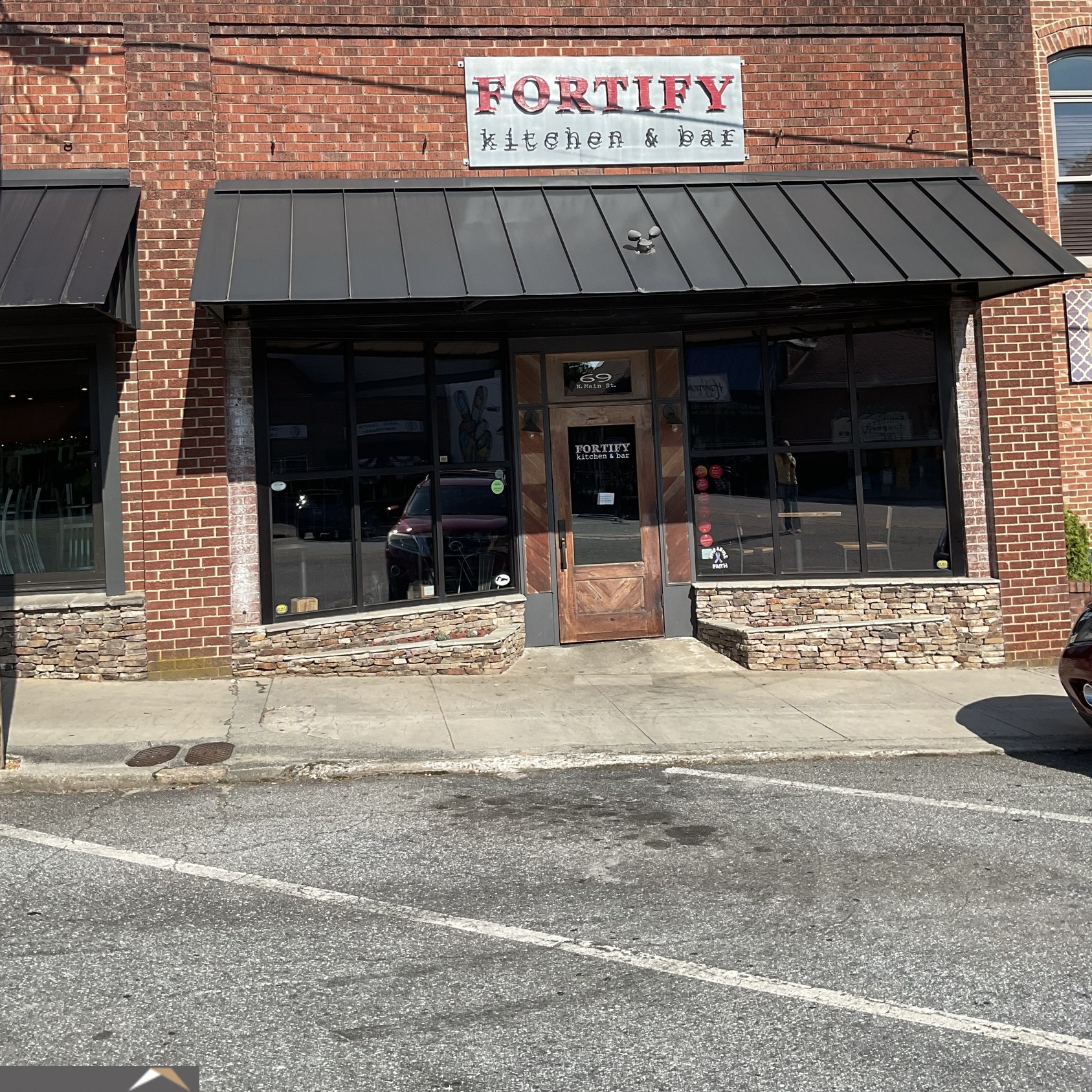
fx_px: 1249
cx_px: 535
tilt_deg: +3.0
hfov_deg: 47.2
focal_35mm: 35
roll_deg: +2.5
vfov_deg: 46.7
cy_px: 395
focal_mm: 3
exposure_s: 1/1626
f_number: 1.8
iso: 16
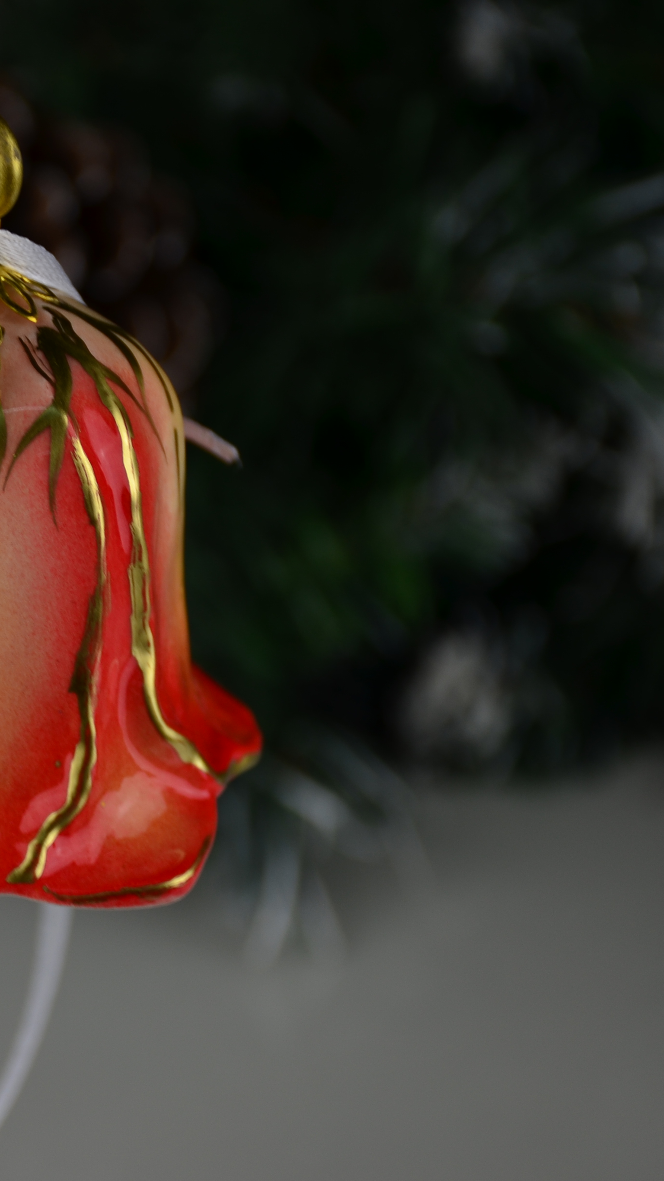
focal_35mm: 143
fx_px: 4476
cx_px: -6
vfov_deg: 15.0
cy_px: 594
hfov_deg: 8.4
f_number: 5.6
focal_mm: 60
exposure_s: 1/60
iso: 100
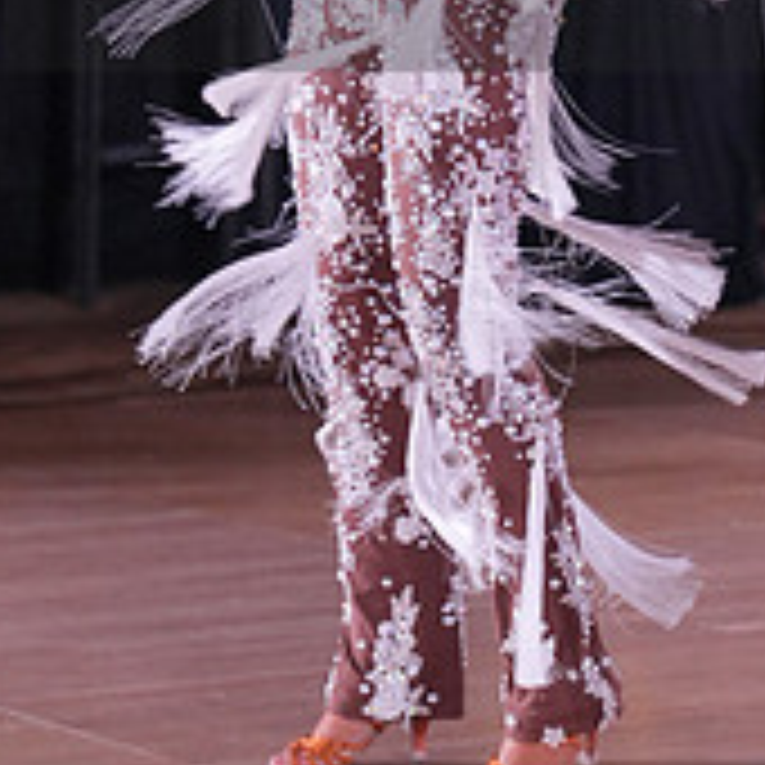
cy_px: -76
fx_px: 7526
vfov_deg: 5.8
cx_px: 628
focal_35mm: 301
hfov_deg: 5.8
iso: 2000
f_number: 4
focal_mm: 104
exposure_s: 1/400
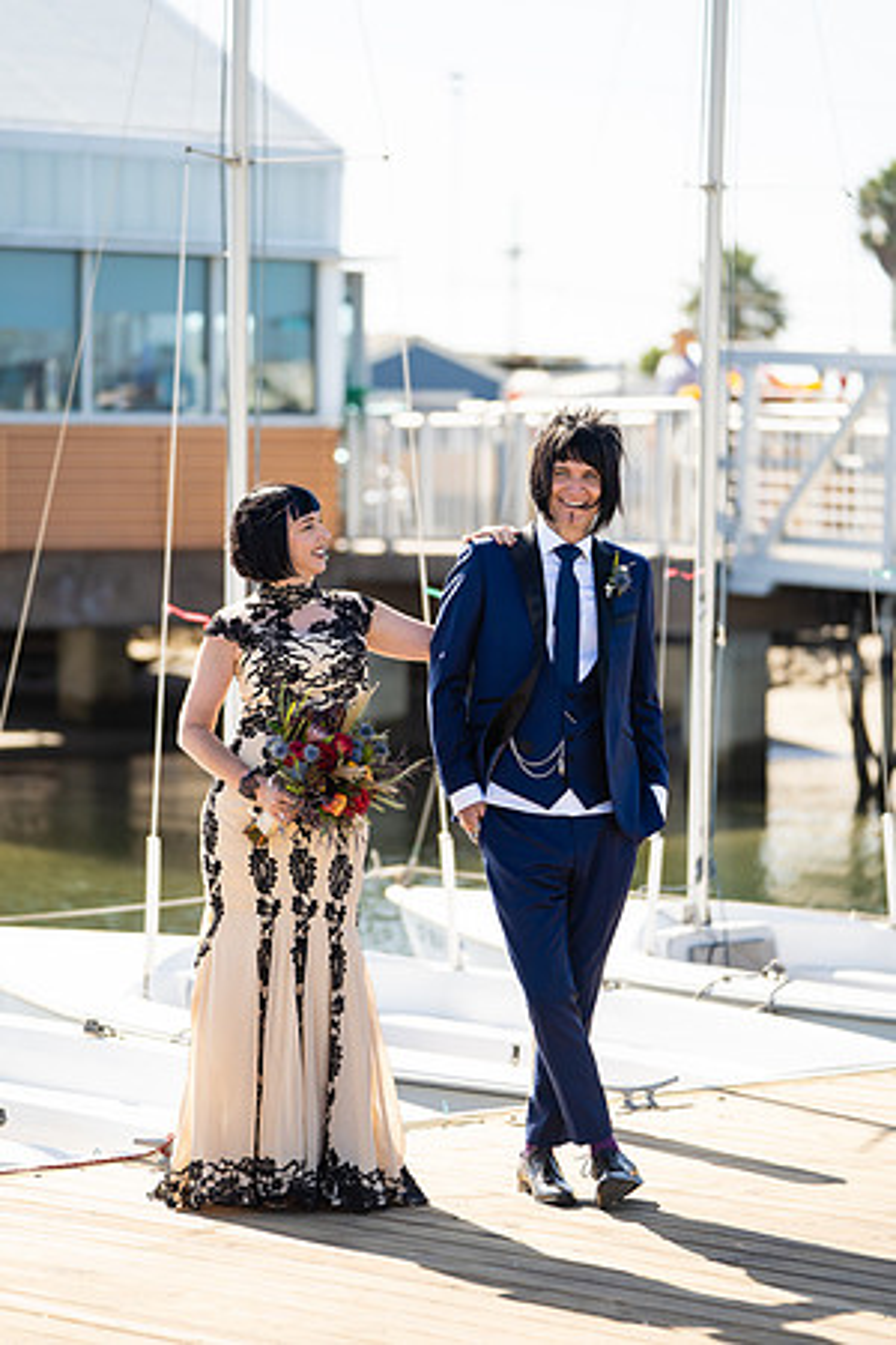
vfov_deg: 15.9
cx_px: 448
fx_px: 4816
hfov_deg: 10.6
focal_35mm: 129
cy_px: 672
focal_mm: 129
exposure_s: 1/1250
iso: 200
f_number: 2.8
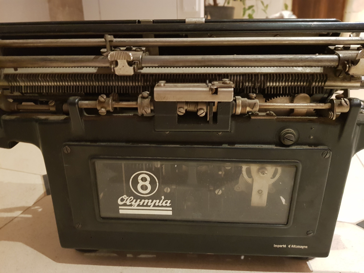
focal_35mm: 26
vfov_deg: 53.1
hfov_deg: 67.3
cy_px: 136
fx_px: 273
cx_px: 182
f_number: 1.7
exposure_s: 1/10
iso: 400
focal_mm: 4.2
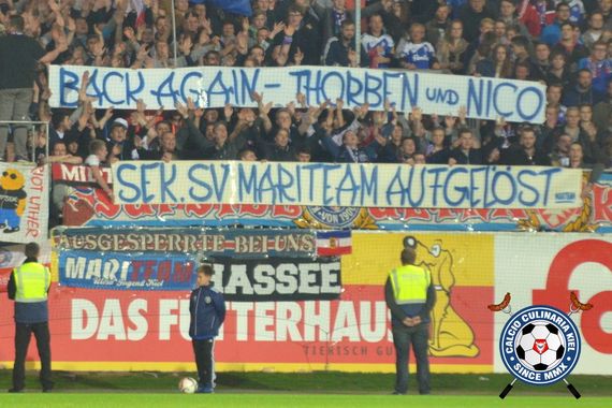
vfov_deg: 4.6
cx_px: 306
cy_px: 204
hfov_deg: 6.9
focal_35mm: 300
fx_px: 5100
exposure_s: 1/320
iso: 1600
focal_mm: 200
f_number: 2.8
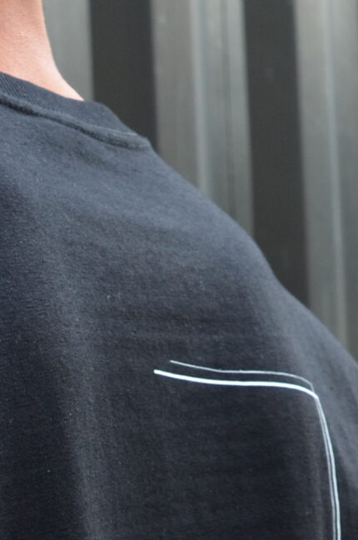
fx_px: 1781
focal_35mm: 119
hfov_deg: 11.4
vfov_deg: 16.2
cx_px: -1
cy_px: 728
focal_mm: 20
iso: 400
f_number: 5.6
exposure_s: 1/100
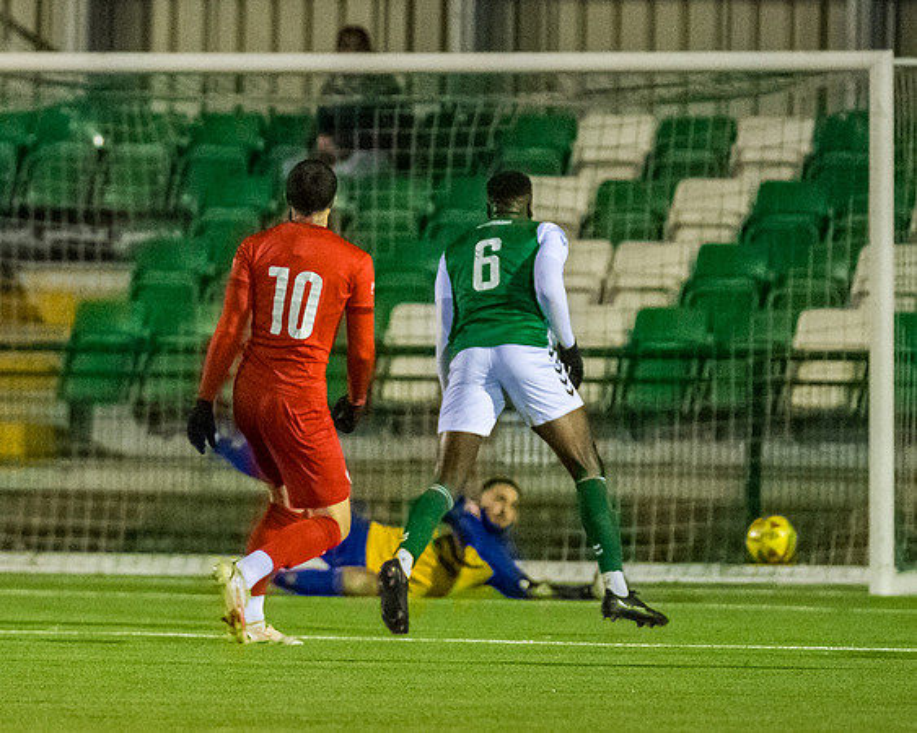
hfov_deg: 3.1
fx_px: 16955
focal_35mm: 625
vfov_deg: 2.5
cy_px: 389
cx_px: 172
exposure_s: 1/800
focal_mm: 270
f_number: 3.2
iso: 6400
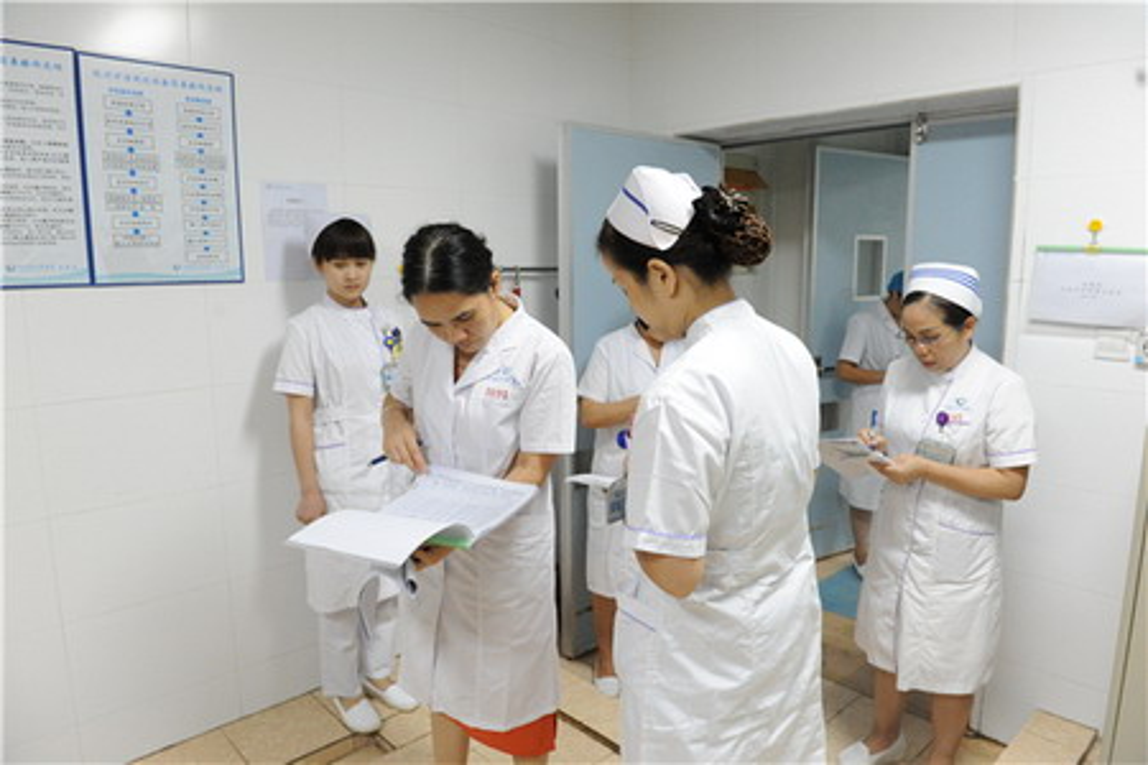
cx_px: 574
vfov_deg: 53.1
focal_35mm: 24
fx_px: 765
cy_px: 382
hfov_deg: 73.7
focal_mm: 24
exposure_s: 1/80
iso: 5000
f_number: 5.6
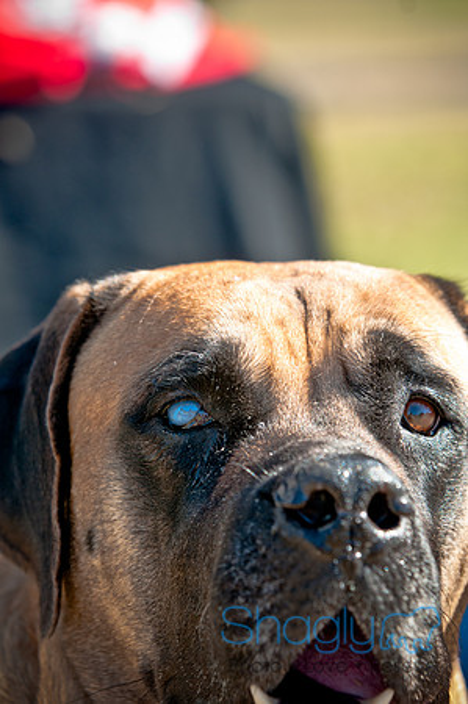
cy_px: 352
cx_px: 234
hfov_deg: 7.6
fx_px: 3518
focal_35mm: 180
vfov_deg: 11.4
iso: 200
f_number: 5
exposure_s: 1/320
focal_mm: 120
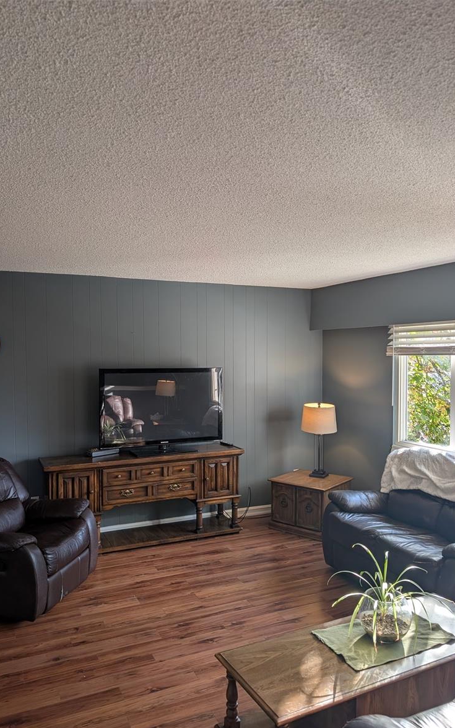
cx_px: 207
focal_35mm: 26
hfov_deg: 47.5
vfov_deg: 70.4
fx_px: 516
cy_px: 371
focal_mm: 6.9
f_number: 1.68
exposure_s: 1/60
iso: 18
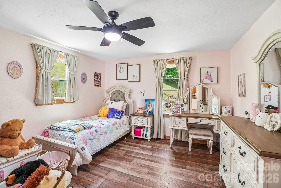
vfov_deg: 77.3
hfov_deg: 100.4
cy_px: 94
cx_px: 140
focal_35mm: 15
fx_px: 117
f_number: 8
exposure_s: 1/20
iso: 400
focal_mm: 10
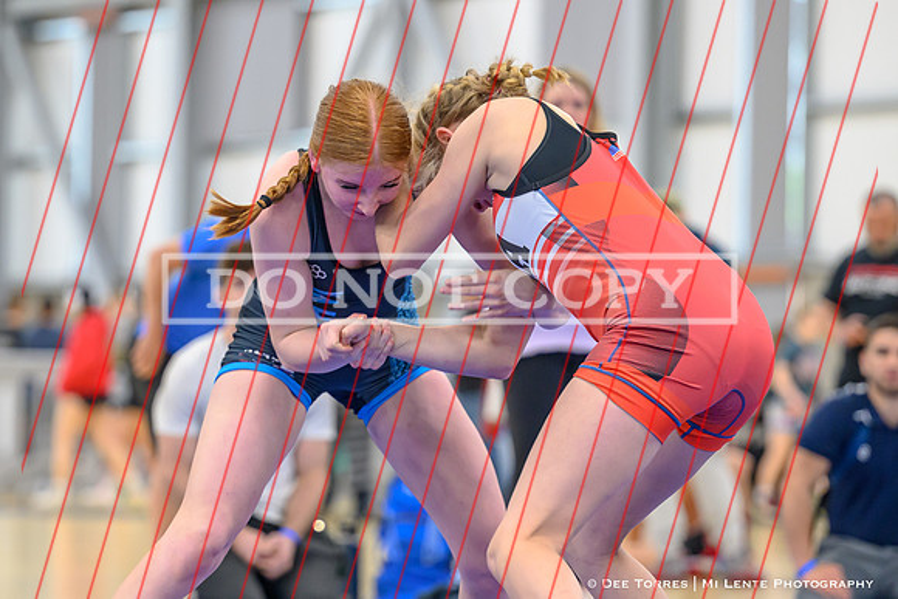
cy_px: 339
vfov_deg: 6.9
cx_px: 322
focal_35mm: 200
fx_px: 4985
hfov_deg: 10.3
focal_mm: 125
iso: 2500
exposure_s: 1/800
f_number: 2.8
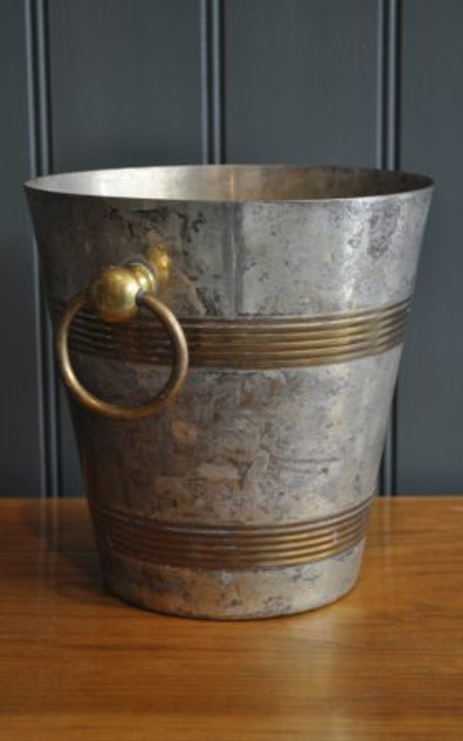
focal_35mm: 77
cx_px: 217
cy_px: 369
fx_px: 1555
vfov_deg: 26.8
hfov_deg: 16.9
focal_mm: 50
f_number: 5.6
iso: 560
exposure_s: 1/60
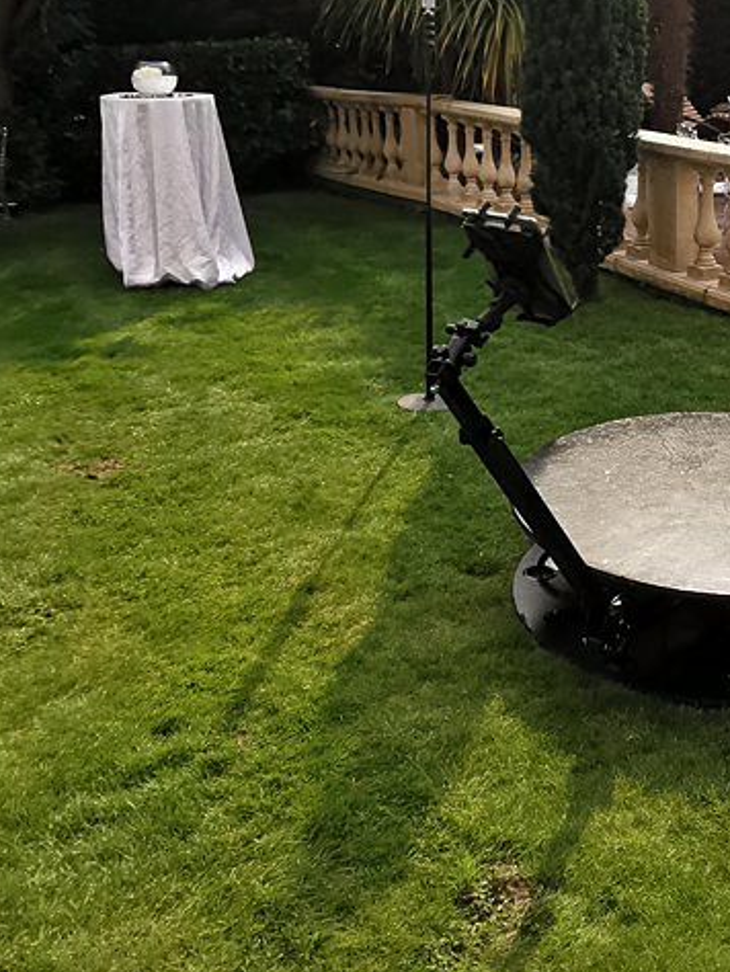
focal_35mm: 45
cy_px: 270
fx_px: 1264
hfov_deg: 31.2
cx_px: 613
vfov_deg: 41.1
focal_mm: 2.35
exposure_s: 1/3367
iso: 50
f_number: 2.2
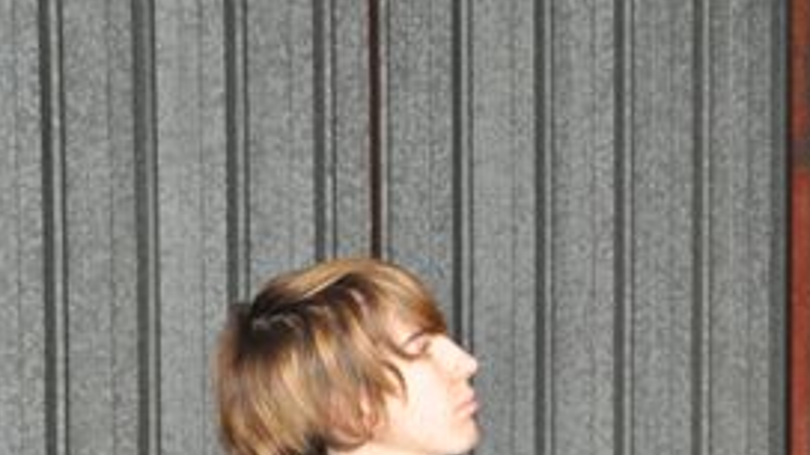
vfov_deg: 4.6
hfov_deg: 8.1
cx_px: 876
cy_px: 486
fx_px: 5713
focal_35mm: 266
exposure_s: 1/60
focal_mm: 72
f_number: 5.3
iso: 800
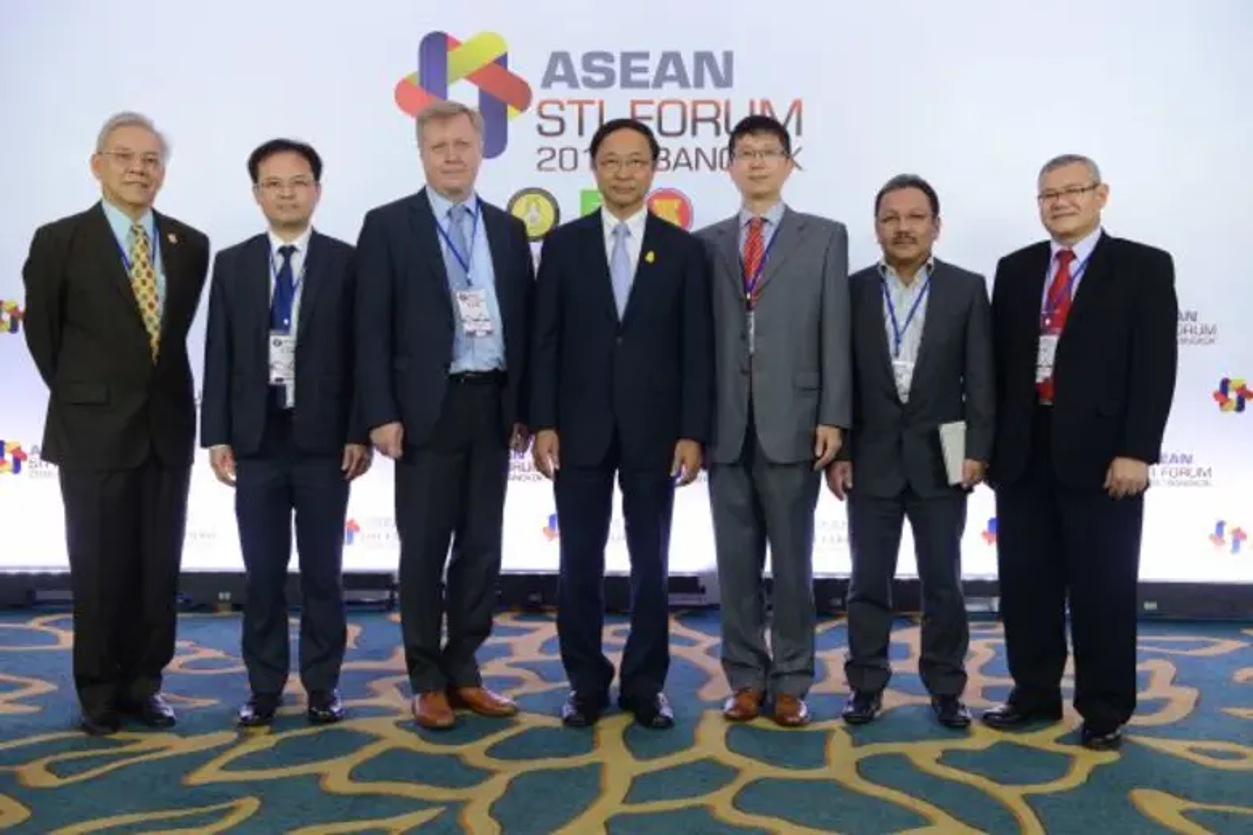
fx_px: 1462
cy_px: 418
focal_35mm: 42
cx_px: 626
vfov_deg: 31.9
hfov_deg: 46.4
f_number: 4
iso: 640
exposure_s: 1/125
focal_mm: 42
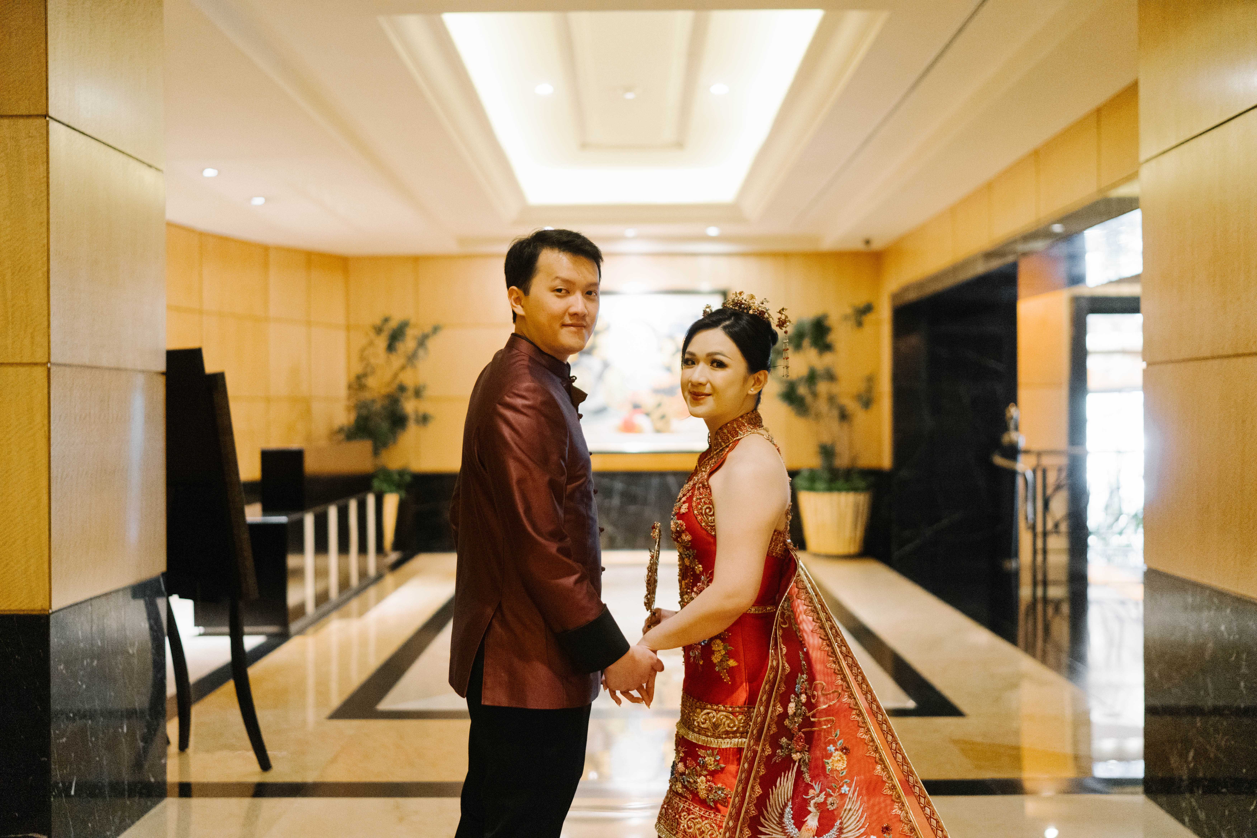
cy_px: 419
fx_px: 1222
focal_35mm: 35
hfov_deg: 54.4
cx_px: 628
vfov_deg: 37.9
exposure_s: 1/125
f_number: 1.4
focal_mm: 35
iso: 2500
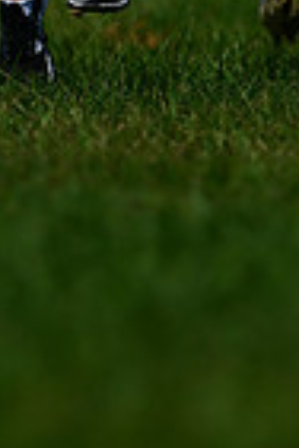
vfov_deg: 1.7
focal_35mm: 1233
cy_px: -321
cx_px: -24
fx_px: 15360
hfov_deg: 1.1
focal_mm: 300
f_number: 2.8
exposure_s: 1/2500
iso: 72
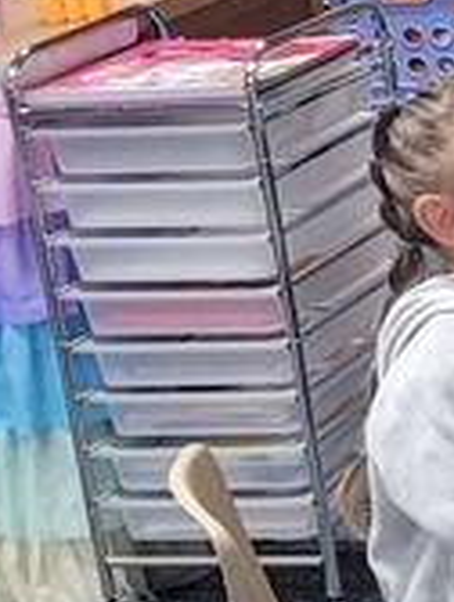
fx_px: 2770
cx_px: 1333
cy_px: 296
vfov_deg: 12.4
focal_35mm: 159
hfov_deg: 8.1
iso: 200
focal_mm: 5.4
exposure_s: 1/60
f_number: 1.8
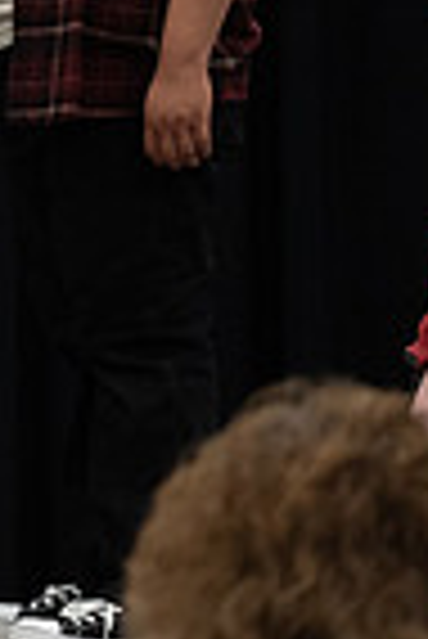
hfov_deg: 3.4
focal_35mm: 395
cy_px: -4
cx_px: -865
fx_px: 7027
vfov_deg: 5.2
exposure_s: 1/160
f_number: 4.8
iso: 5000
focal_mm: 97
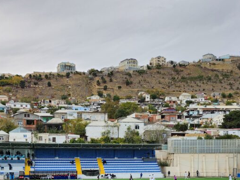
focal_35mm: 48
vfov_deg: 28.5
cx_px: 114
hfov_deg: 39.6
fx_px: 333
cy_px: 177
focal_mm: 5
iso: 50
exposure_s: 1/467
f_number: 1.8
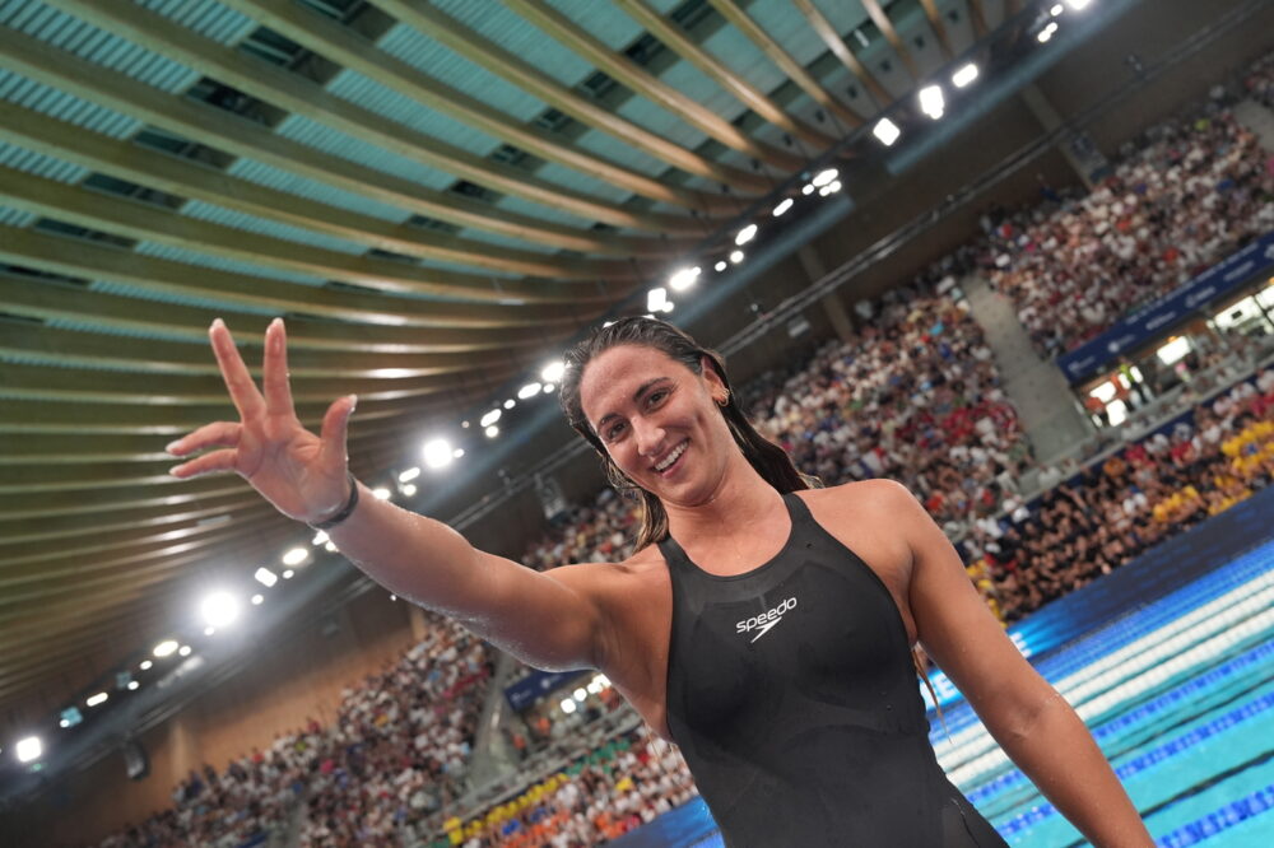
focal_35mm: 38
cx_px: 637
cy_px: 424
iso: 1600
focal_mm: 38
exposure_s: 1/400
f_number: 4.5
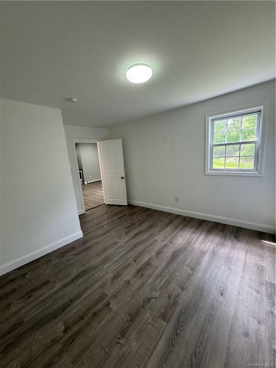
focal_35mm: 14
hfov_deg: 85.7
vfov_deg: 102.1
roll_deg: +5.1
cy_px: 184
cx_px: 138
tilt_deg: -8.7
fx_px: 149
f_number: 2.2
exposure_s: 1/120
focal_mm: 2.22
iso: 250
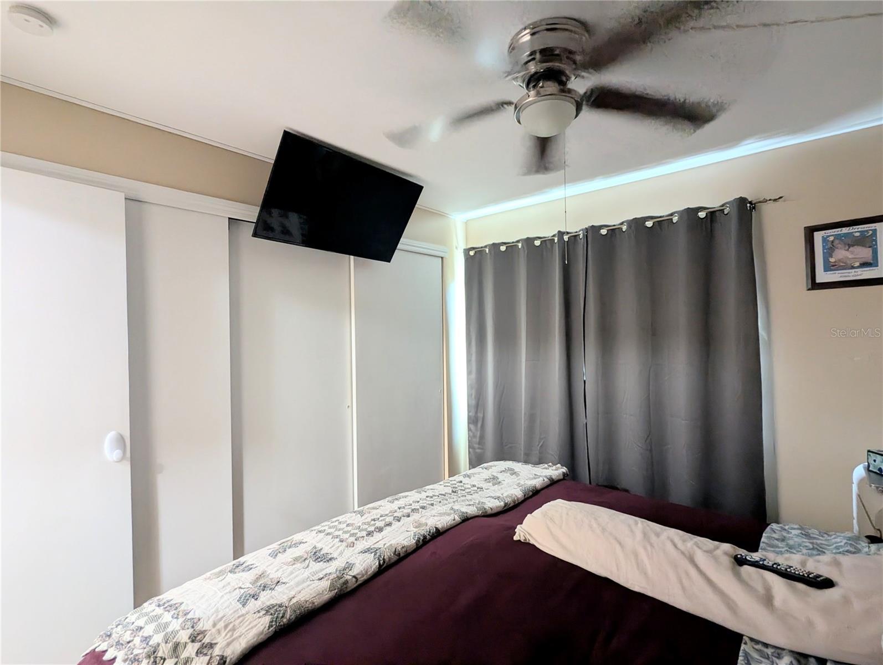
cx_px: 442
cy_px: 332
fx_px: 409
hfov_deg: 94.4
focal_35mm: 16
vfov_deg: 78.2
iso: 649
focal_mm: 2.35
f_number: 2.2
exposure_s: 1/24
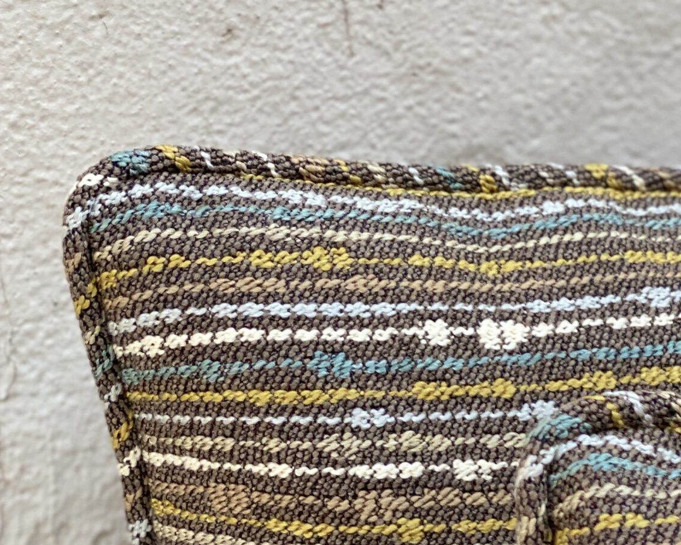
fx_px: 2318
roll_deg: -2.8
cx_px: 447
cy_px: 406
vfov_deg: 13.4
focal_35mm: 115
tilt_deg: -25.3
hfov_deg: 16.7
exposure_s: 1/122
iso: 160
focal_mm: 6
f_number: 2
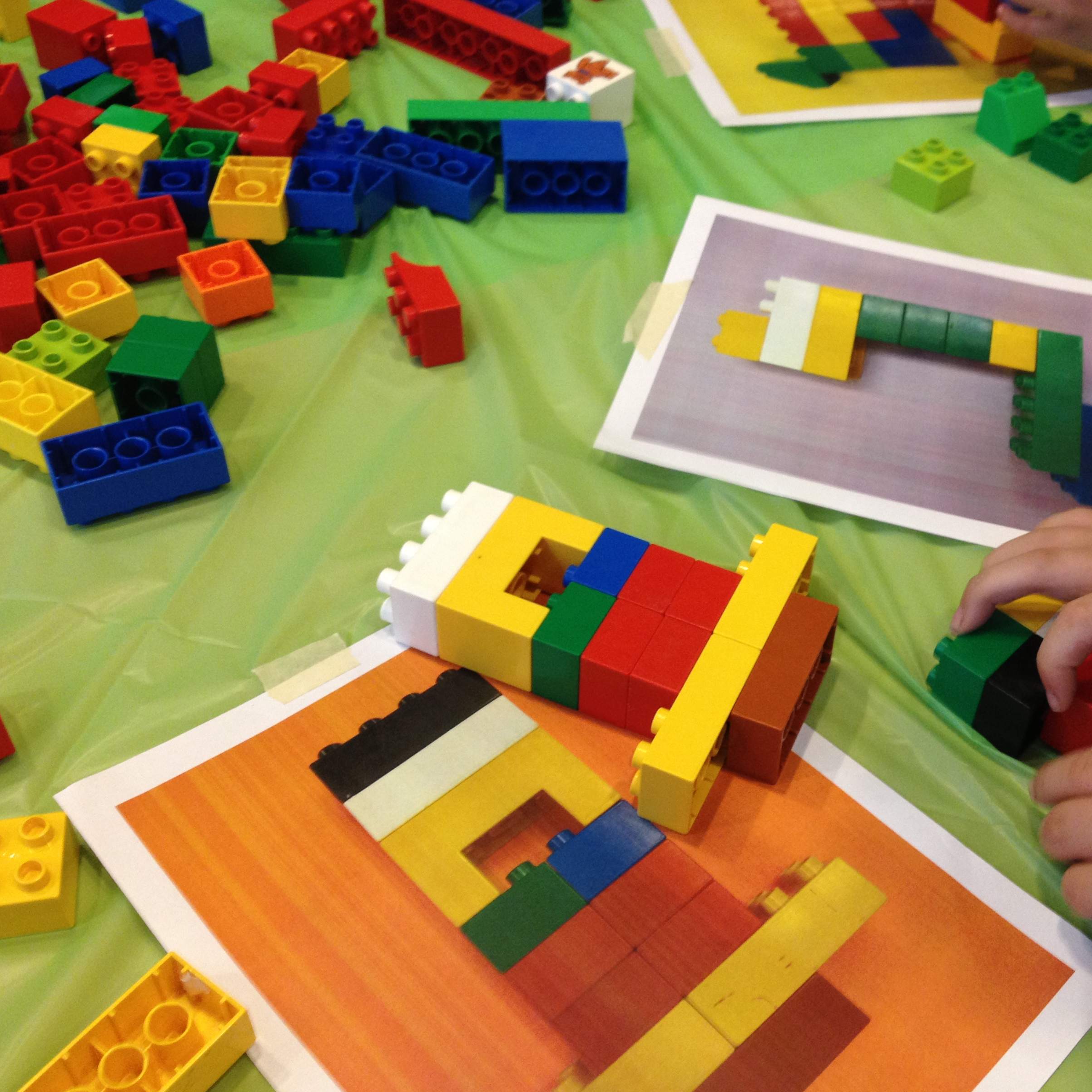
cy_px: 555
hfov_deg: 39.7
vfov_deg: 40.0
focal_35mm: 42
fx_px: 1499
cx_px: 697
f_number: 2.4
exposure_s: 1/20
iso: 125
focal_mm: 4.28
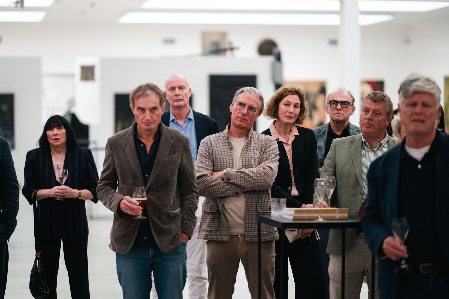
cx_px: 216
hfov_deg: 22.0
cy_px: 158
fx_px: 1157
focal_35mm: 93
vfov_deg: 14.7
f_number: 1.4
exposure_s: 1/250
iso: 1600
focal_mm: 85
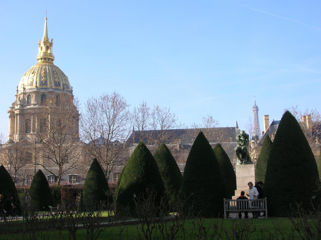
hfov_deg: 38.2
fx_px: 463
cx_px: 160
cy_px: 120
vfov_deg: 29.1
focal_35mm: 50
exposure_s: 1/162
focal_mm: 8.4
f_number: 5.6
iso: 50
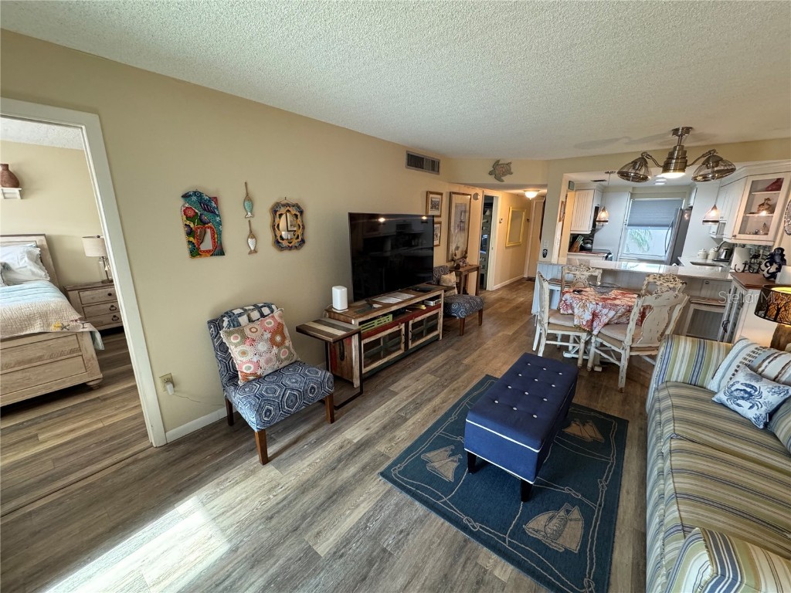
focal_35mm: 14
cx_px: 396
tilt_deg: -13.5
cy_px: 296
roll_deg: -0.3
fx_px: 320
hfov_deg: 102.1
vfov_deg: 85.7
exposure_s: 1/60
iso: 320
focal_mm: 2.22
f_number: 2.2
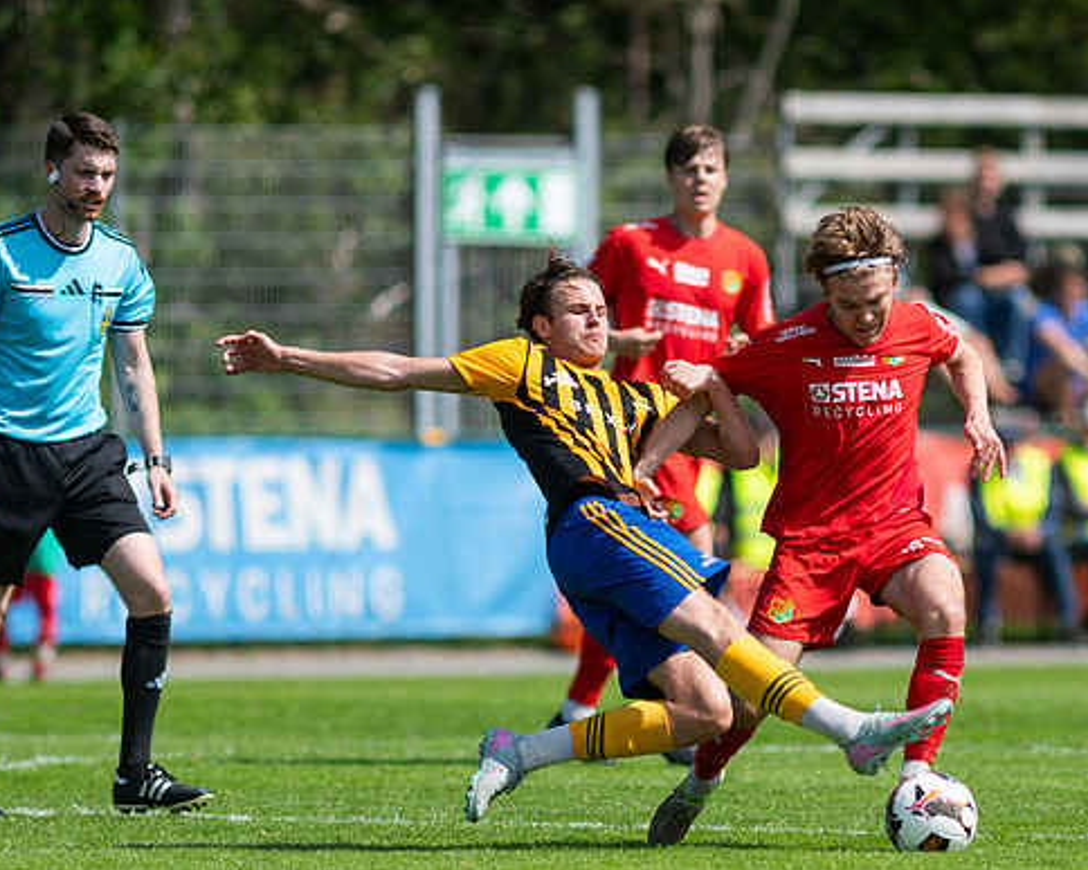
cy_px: 512
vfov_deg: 2.6
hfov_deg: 3.2
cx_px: 710
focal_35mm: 598
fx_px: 19252
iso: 100
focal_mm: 300
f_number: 3.2
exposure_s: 1/1600
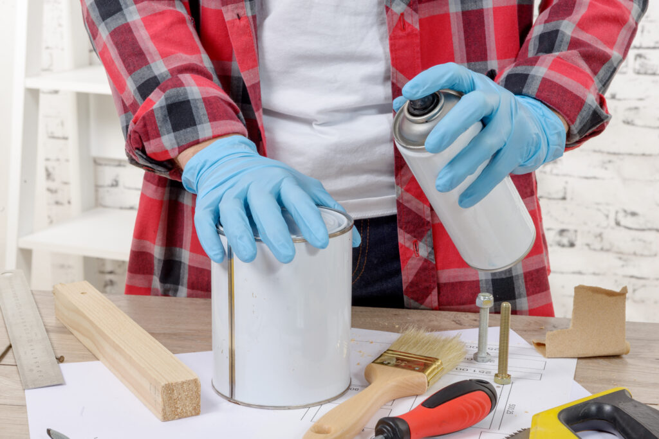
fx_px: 1281
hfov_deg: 28.8
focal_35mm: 70
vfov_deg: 19.5
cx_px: 330
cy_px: 220
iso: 125
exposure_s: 1/125
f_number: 16
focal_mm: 70
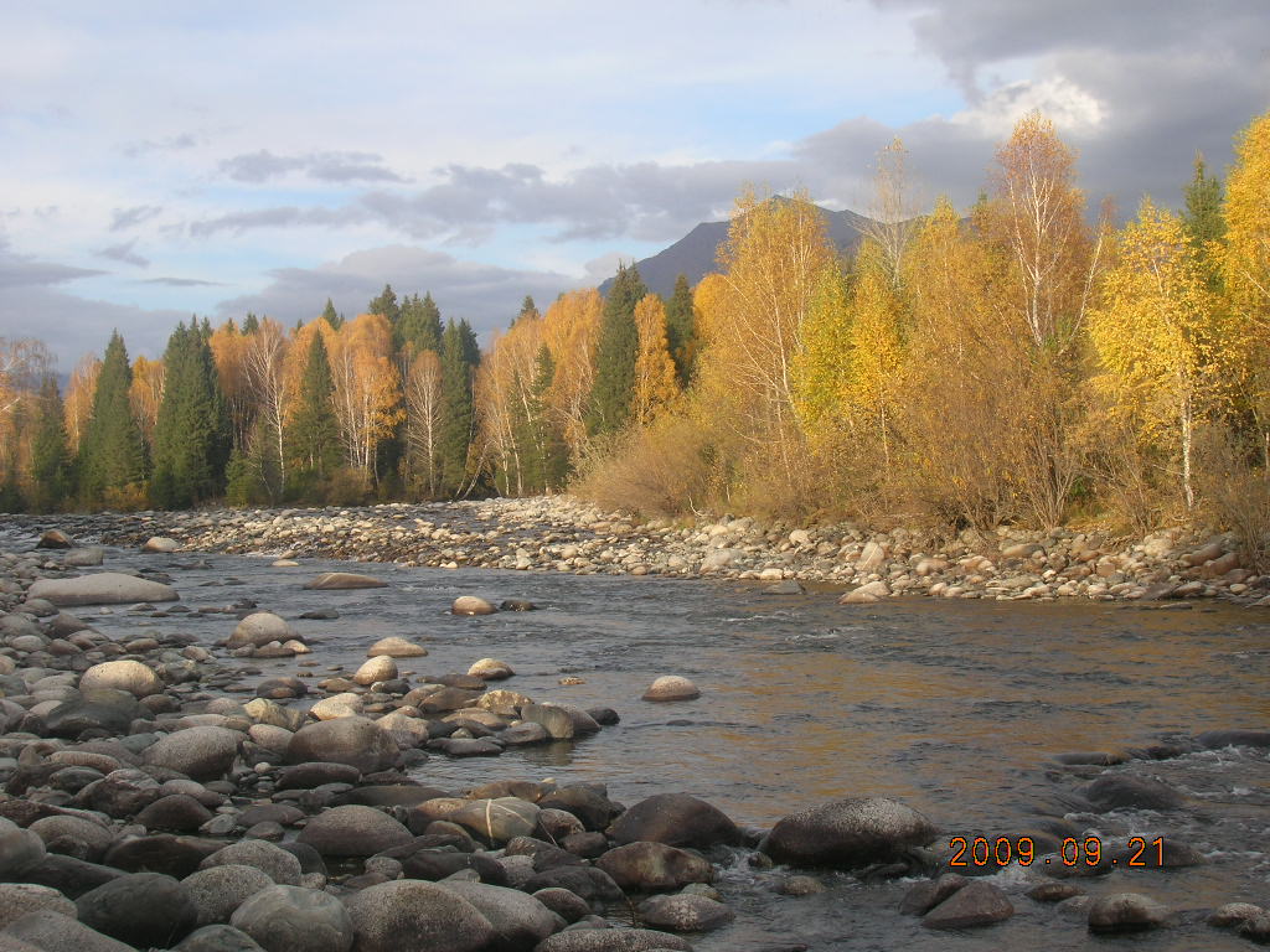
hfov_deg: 35.5
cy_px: 476
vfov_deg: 27.0
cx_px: 635
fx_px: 1981
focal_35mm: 54
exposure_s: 1/59.8
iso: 50
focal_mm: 9
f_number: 5.7
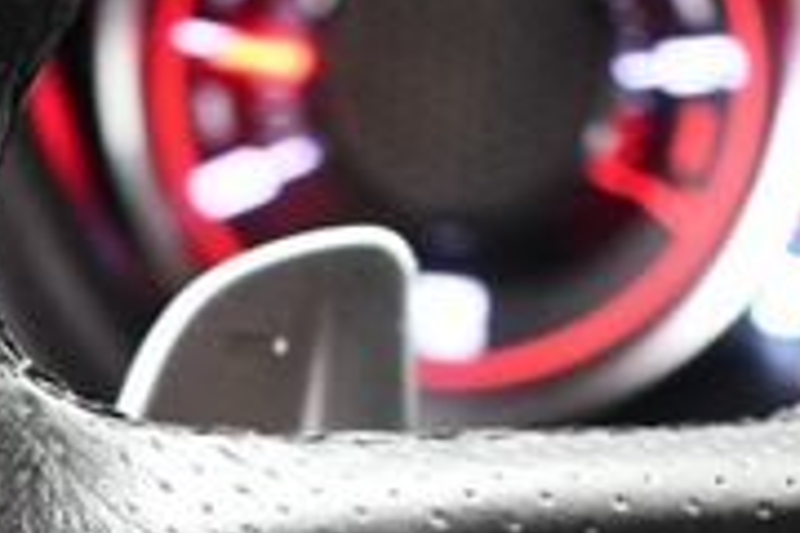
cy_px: 942
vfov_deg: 10.1
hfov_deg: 15.9
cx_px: 218
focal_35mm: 128
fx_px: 2844
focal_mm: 18
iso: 6400
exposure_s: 1/60
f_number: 3.5
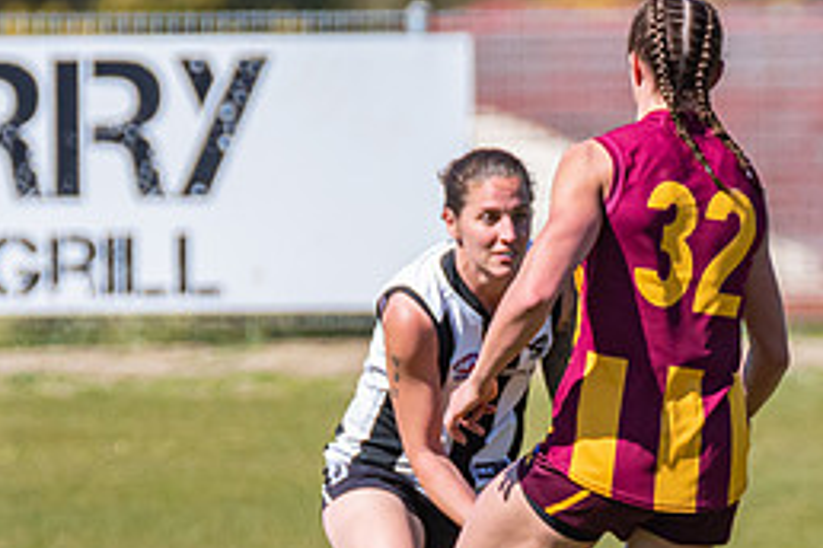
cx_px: 732
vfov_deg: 0.6
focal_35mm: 2336
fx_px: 53399
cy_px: 619
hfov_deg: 0.9
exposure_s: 1/2000
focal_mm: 600
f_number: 8
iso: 800
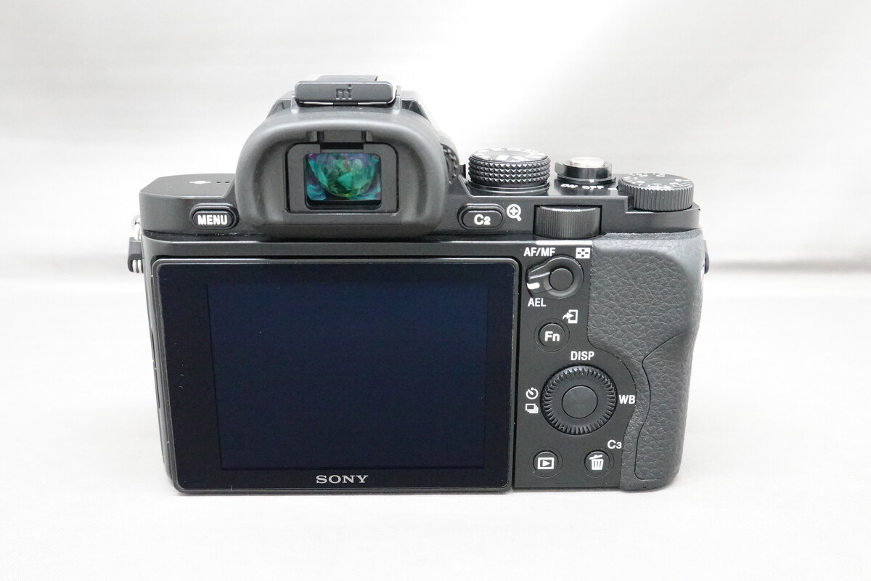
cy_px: 290
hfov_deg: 50.7
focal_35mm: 38
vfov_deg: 35.1
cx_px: 436
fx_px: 919
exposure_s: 1/40
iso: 5000
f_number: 5.6
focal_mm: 14.12
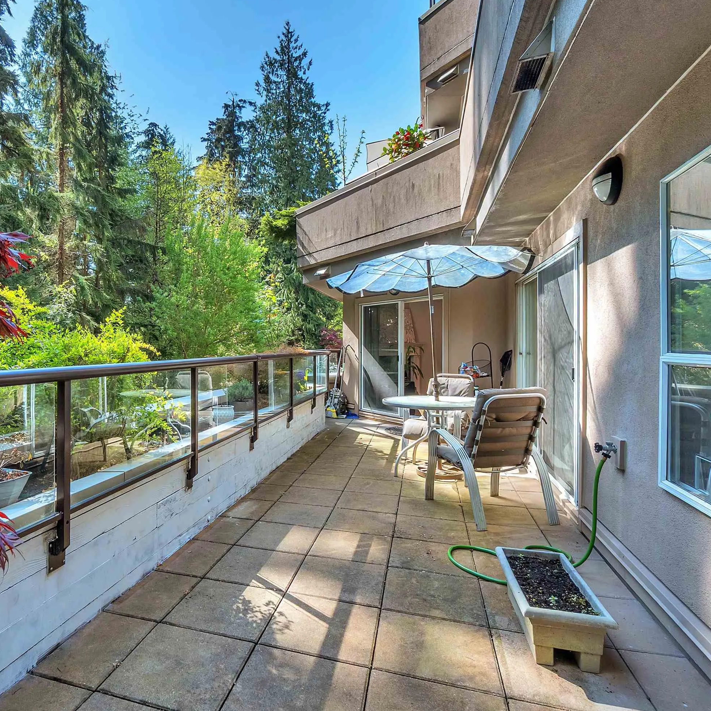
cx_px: 243
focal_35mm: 20
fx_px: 465
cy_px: 341
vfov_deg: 74.8
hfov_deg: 72.8
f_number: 22
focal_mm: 10
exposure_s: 1/80
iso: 320
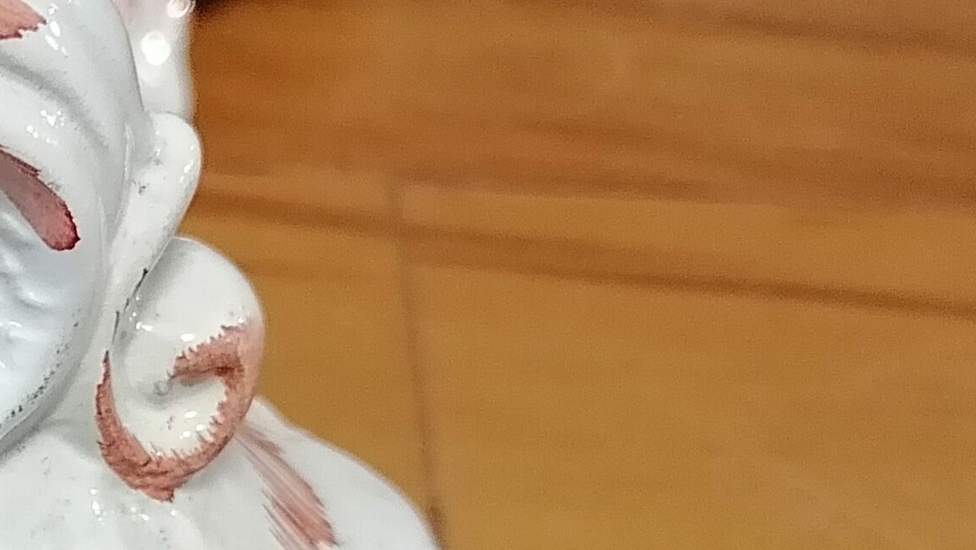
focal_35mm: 99
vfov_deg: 12.1
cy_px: 499
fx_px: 2563
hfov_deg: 20.3
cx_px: -180
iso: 320
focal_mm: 5.4
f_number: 1.8
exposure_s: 1/33.3
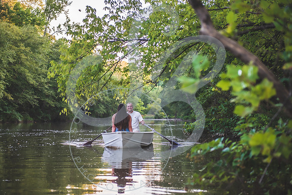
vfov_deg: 19.0
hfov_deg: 28.2
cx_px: 144
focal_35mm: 72
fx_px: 581
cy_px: 97
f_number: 2.8
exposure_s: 1/200
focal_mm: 70
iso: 200
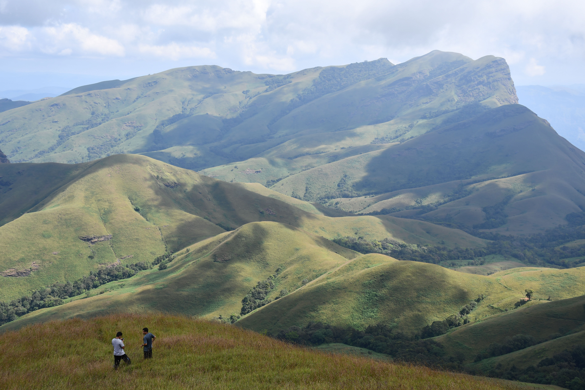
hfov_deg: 38.2
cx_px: 292
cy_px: 195
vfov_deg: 26.0
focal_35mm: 52
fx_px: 845
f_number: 8
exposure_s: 1/250
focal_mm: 35
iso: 100
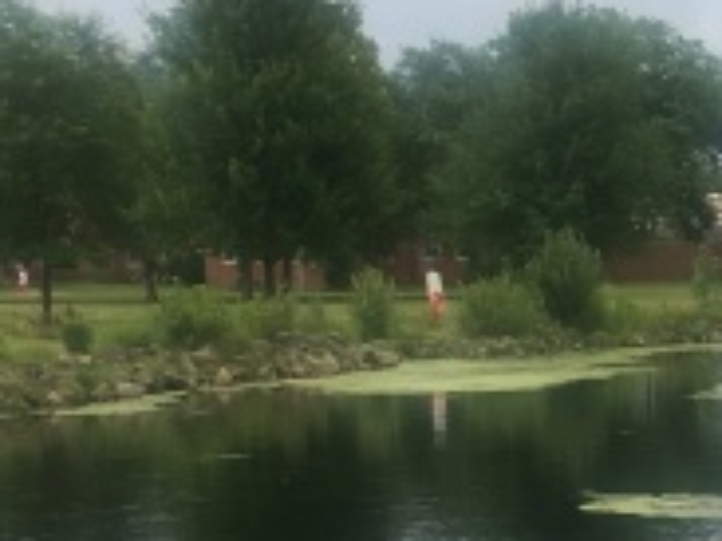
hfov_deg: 14.9
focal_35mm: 127
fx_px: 2647
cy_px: 600
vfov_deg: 11.5
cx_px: 911
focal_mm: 4.15
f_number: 2.2
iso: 25
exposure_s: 1/561
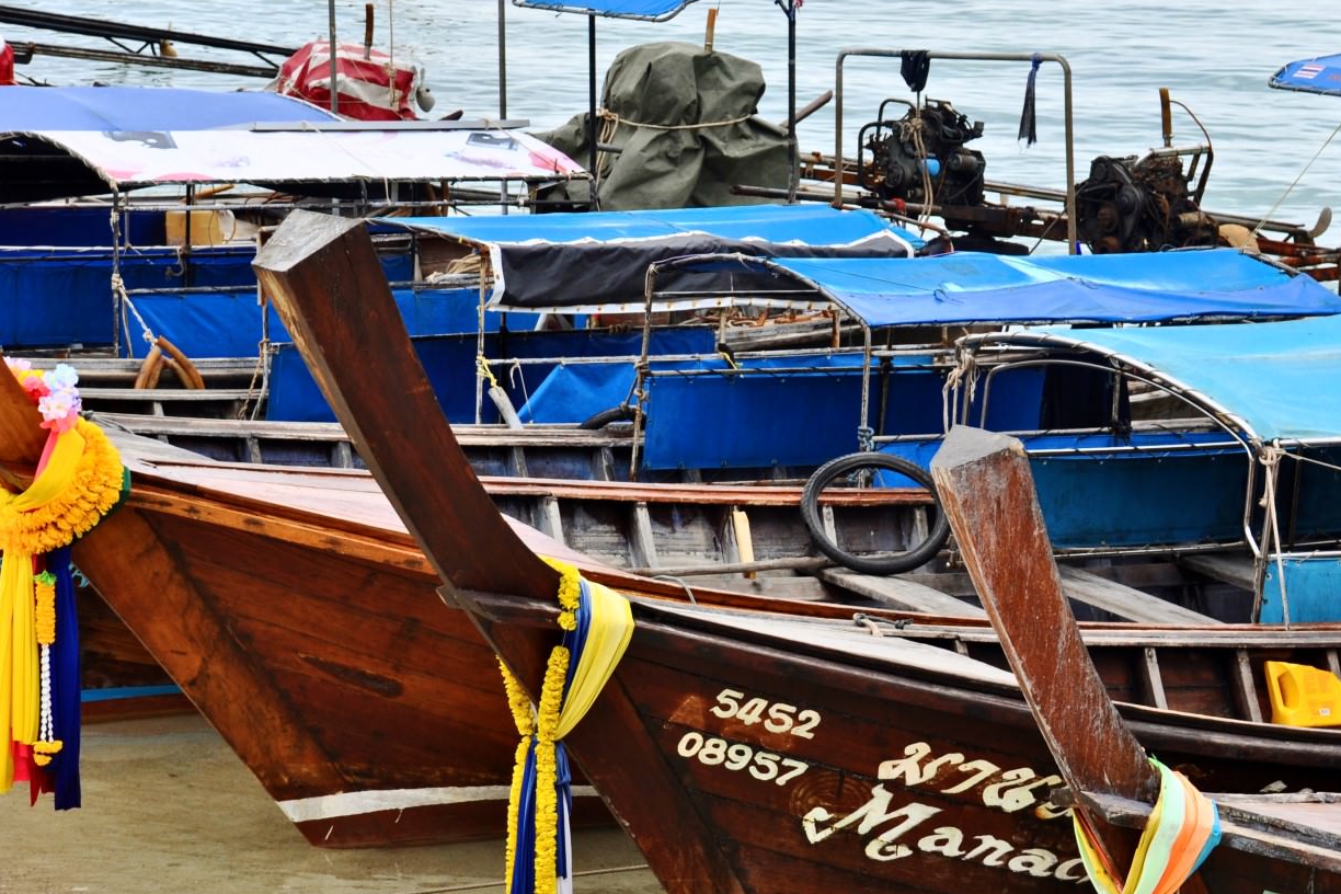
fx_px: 5289
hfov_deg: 14.4
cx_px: 817
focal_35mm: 142
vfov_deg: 9.7
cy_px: 526
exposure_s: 1/125
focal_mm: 58
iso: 200
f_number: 8
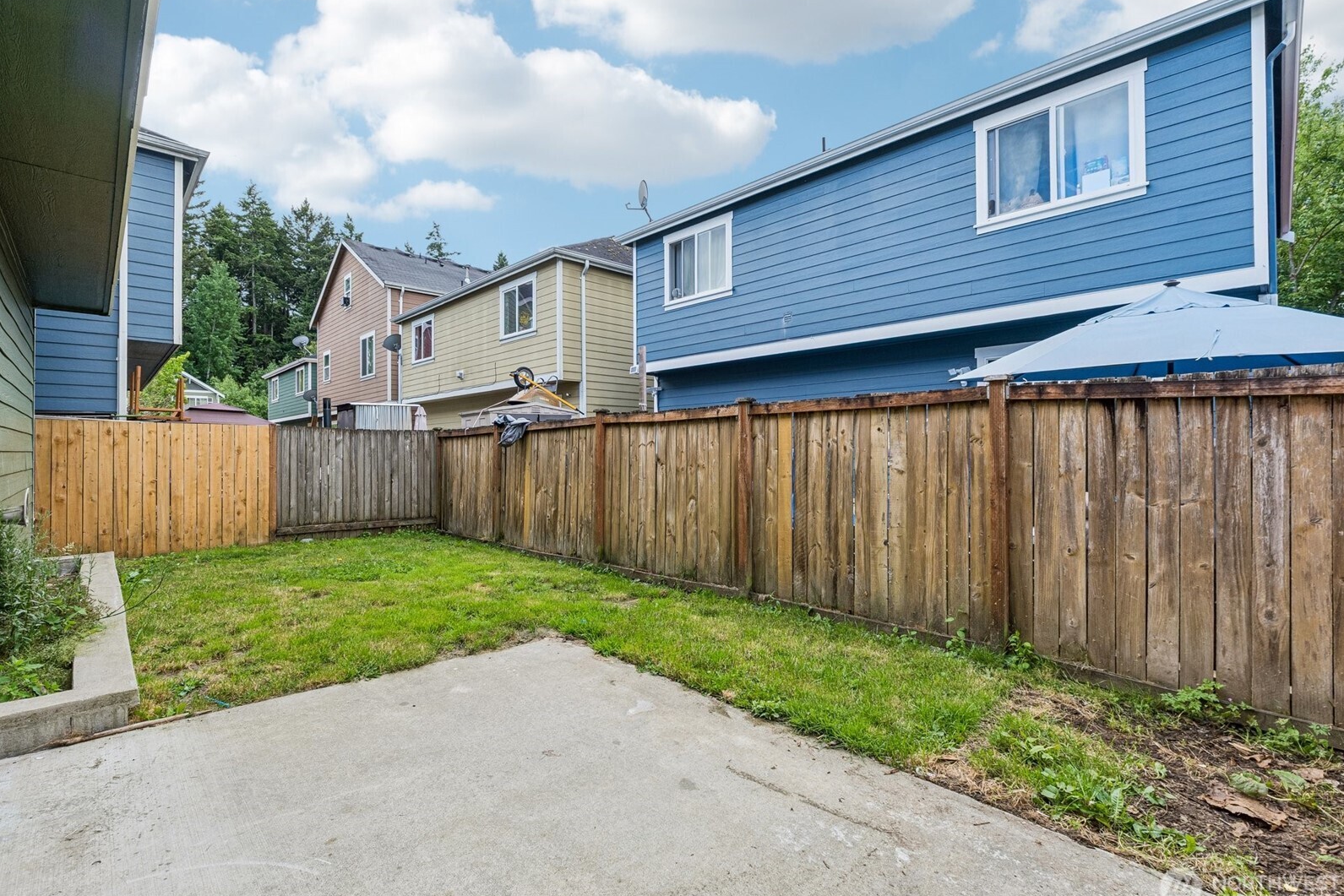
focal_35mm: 16
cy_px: 443
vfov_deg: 73.8
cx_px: 648
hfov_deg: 96.7
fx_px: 597
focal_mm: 10
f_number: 9
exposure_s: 1/30
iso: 125
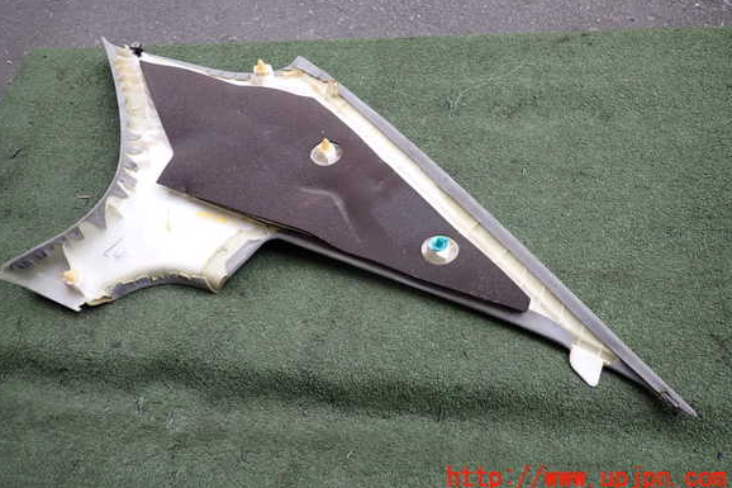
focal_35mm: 27
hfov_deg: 67.4
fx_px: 549
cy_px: 209
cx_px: 353
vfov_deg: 47.8
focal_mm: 4.5
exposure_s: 1/125
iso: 100
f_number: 2
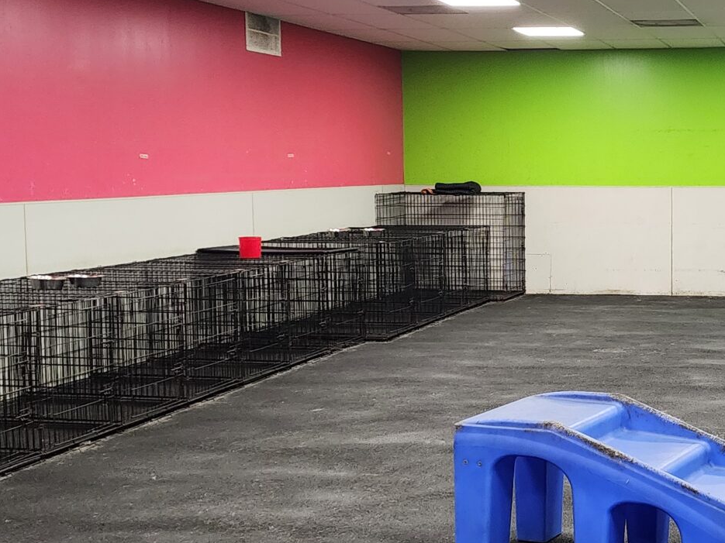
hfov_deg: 29.3
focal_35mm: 63
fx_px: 1319
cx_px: 668
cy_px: 290
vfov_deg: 23.3
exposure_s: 1/120
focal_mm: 6.4
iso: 800
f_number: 1.8
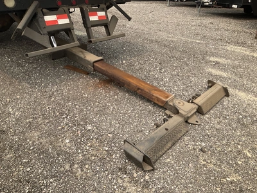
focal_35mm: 29
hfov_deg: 61.7
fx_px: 215
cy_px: 96
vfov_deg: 48.2
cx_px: 128
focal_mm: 3
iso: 25
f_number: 1.8
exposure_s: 1/804
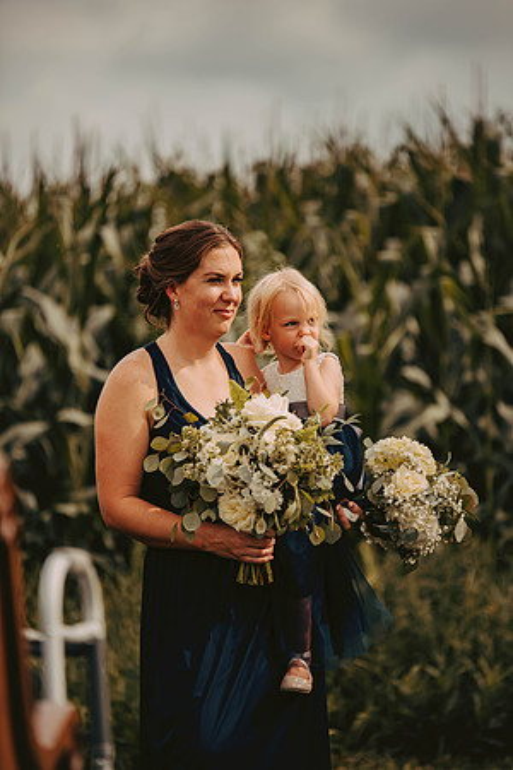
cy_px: 385
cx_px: 256
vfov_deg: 10.3
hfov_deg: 6.9
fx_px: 4275
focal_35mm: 200
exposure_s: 1/1600
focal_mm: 200
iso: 200
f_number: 2.8
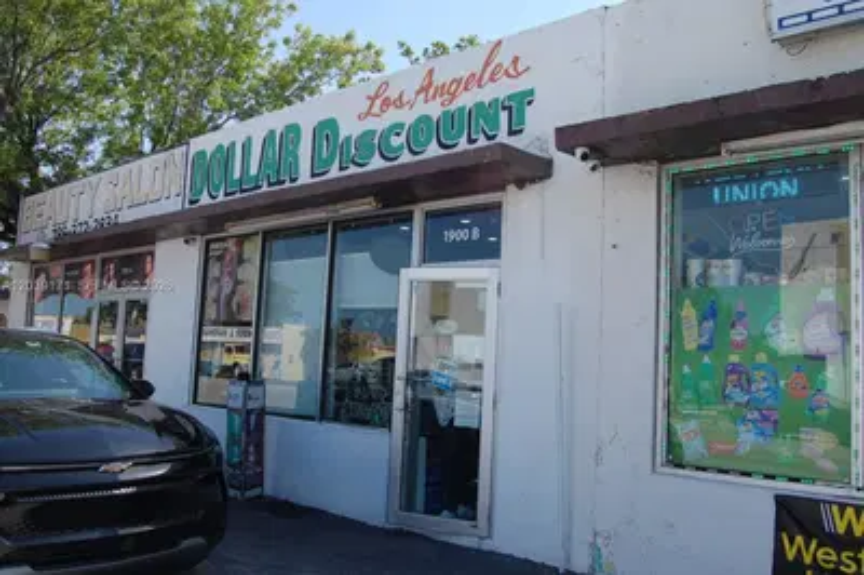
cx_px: 432
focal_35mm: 33
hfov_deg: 57.3
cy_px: 288
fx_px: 791
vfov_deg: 39.9
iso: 200
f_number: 8
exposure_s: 1/250
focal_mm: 22
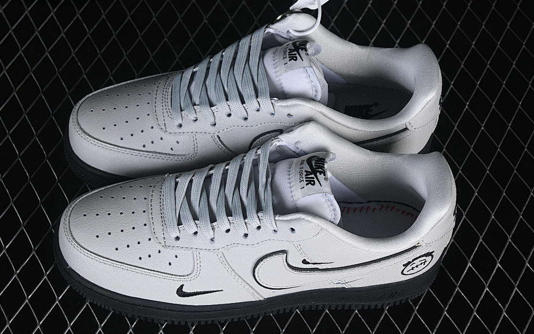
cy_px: 165
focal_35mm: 77
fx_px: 1121
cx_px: 268
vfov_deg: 16.9
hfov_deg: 26.8
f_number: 7.1
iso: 160
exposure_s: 1/80
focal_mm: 50
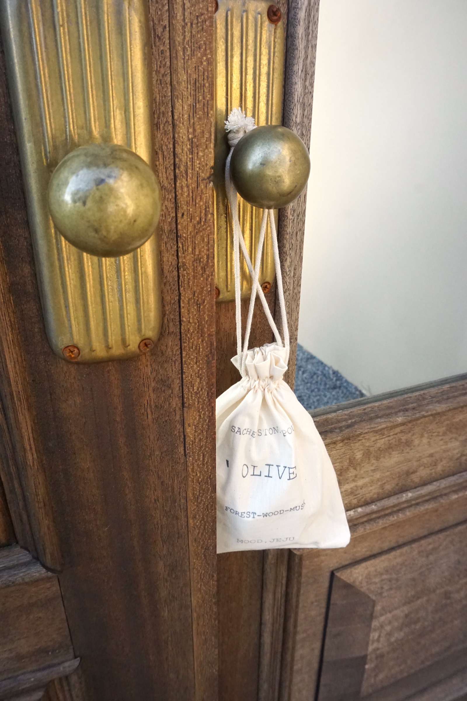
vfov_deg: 70.4
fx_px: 496
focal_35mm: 26
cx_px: 234
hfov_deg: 50.4
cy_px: 350
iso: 2500
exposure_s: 1/500
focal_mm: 17
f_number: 9
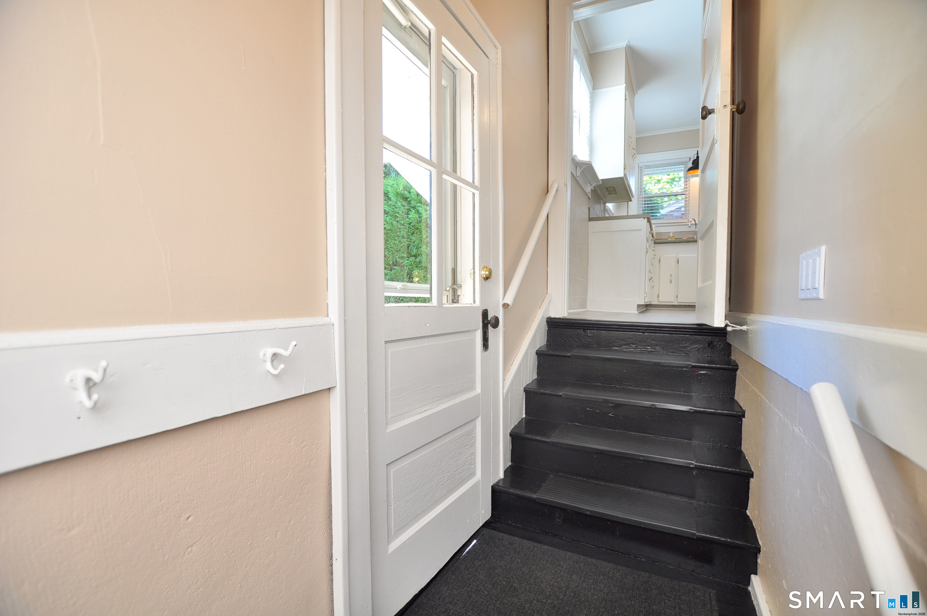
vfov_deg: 77.2
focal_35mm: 15
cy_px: 308
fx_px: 386
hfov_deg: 100.5
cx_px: 464
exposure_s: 1/80
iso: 200
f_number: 3.5
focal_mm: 10
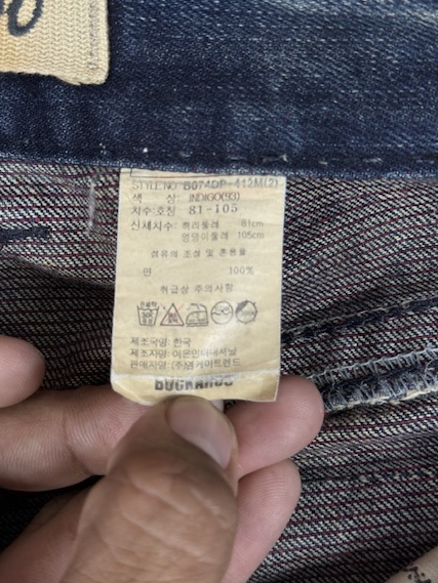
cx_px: 215
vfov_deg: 35.5
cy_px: 261
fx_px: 911
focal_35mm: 54
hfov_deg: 27.0
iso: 80
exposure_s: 1/100
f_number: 1.78
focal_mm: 6.76
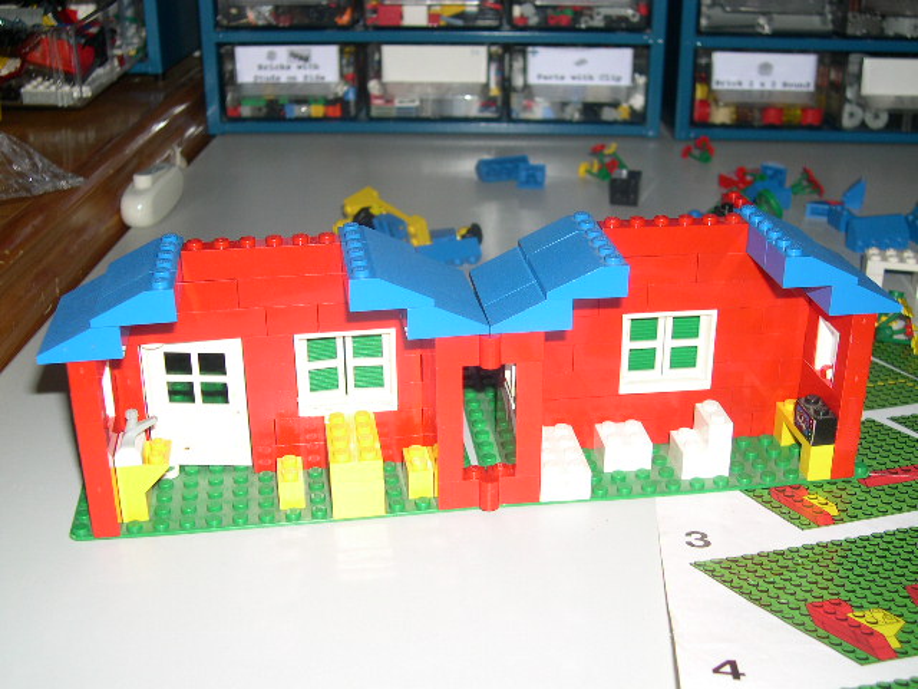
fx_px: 1114
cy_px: 344
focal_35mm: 42
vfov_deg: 34.3
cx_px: 459
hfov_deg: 44.8
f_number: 2.9
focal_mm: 9
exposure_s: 1/60
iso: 100
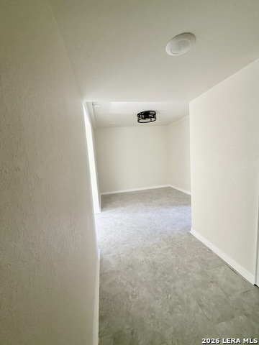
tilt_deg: -6.7
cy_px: 172
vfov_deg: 102.1
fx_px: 140
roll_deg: +4.5
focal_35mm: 14
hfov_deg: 85.7
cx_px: 130
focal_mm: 2.22
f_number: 2.2
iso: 320
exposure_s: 1/76
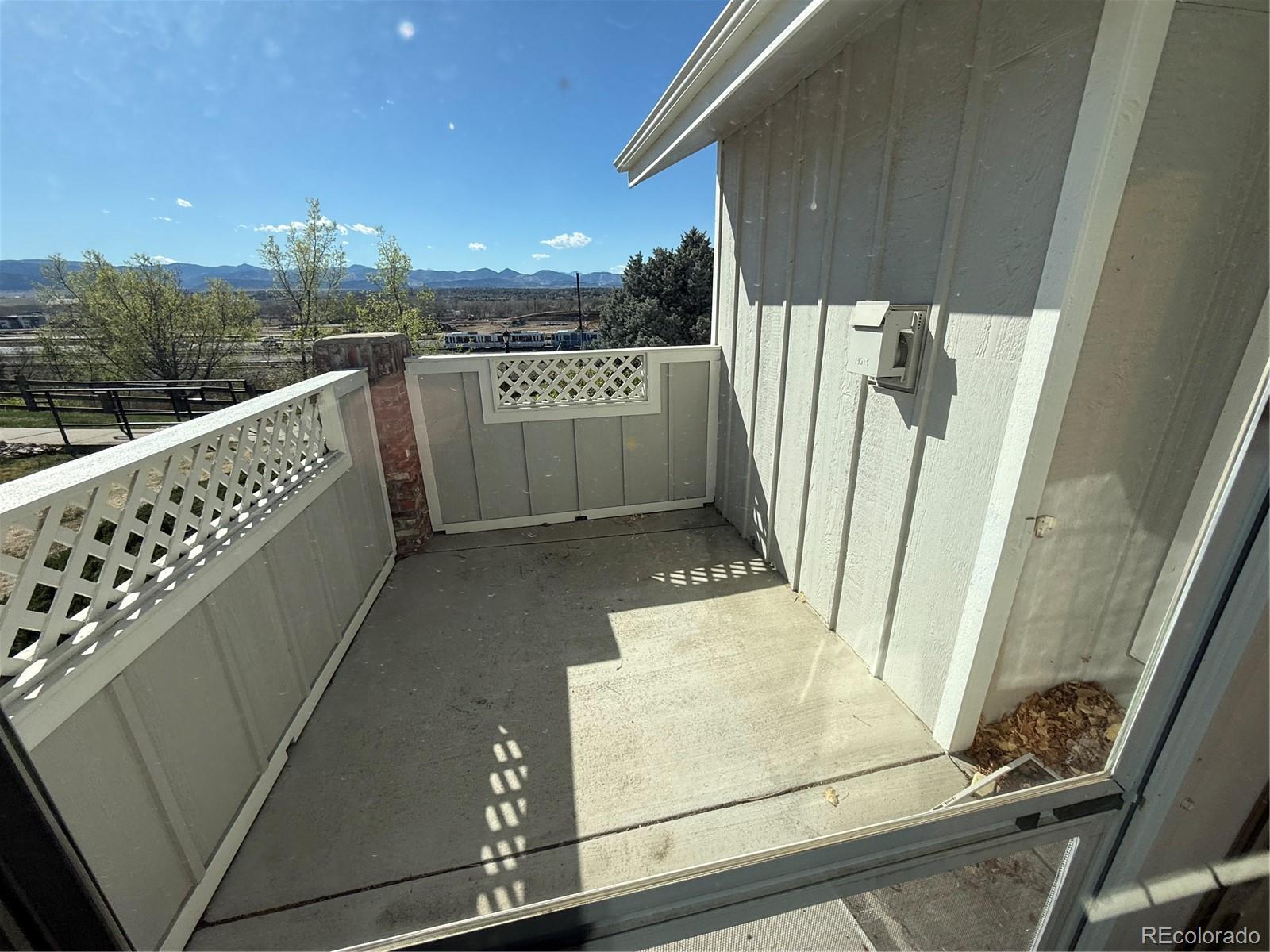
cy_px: 476
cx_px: 635
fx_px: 514
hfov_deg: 102.1
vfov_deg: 85.7
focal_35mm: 14
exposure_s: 1/2092
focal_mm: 2.22
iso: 50
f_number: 2.2
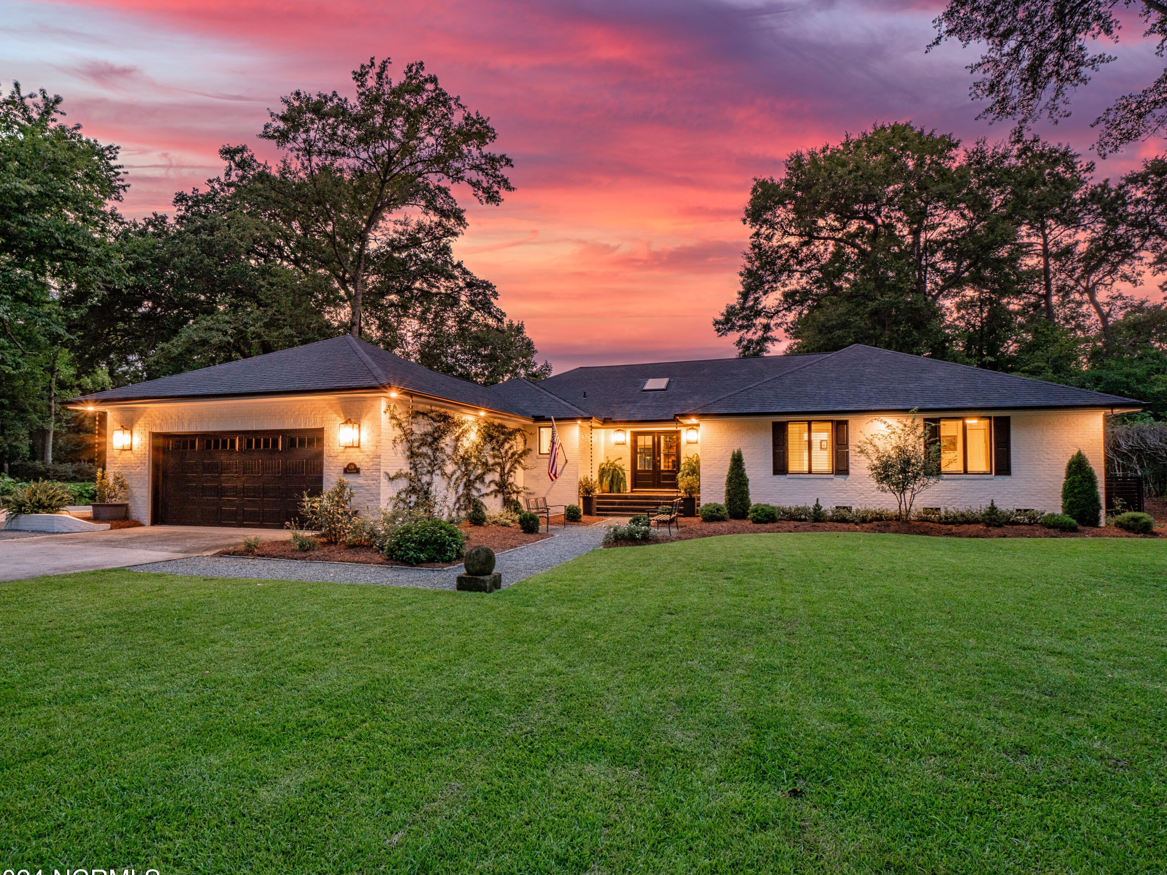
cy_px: 457
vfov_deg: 74.7
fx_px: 573
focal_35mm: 17
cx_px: 586
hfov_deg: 91.0
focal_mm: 8
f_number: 11
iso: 200
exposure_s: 2
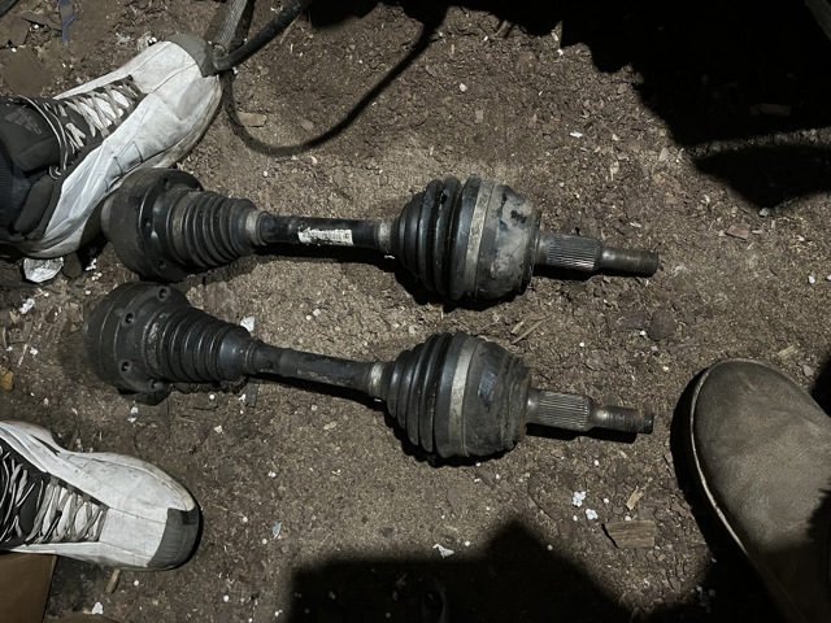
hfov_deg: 67.3
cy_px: 312
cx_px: 416
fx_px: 624
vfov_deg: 53.1
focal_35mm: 26
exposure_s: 1/30
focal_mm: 5.1
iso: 800
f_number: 1.6
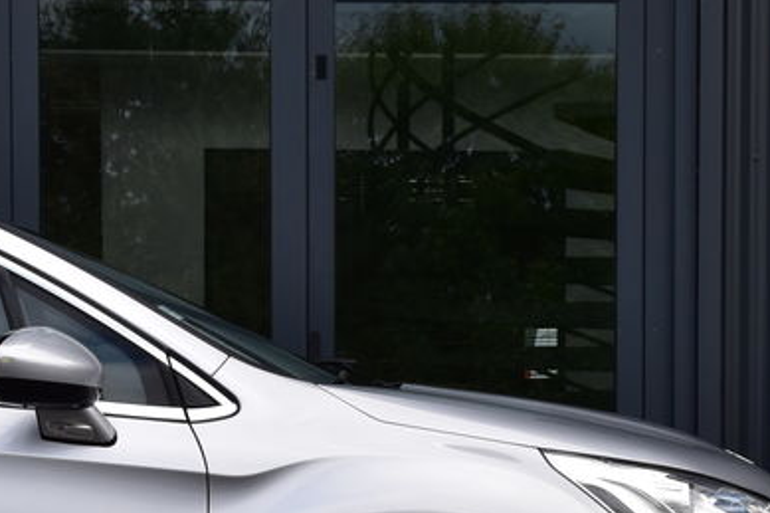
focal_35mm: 162
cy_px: 468
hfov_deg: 12.7
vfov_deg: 8.4
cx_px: 455
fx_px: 3463
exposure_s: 1/320
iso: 400
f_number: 10
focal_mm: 42
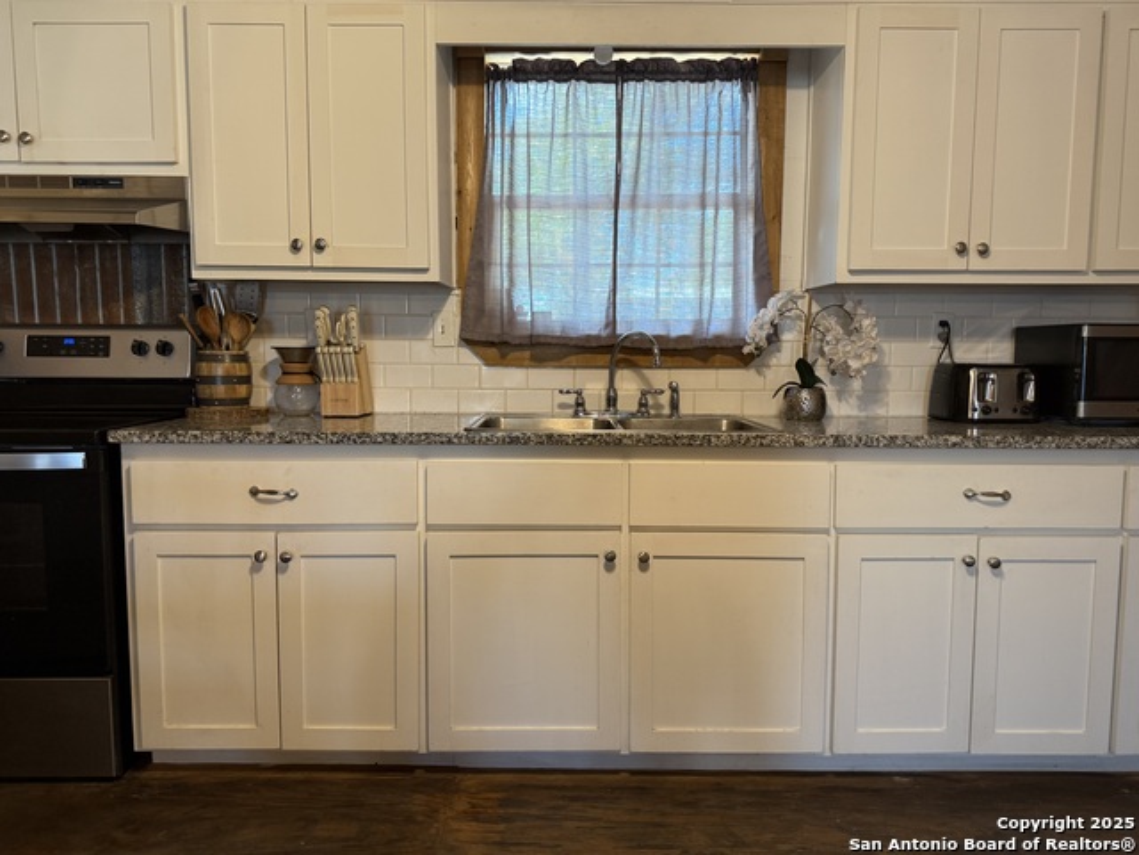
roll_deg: +0.4
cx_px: 570
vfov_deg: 56.8
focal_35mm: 24
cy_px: 428
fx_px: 790
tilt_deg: -4.8
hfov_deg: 71.6
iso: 160
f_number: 1.78
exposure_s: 1/60
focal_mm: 6.76
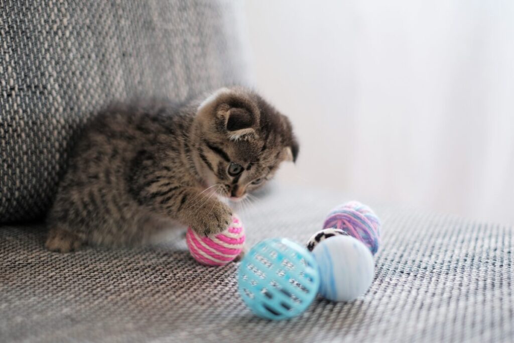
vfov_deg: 25.5
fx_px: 757
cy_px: 172
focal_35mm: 53
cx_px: 257
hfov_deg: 37.5
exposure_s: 1/125
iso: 160
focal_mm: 35
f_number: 1.4
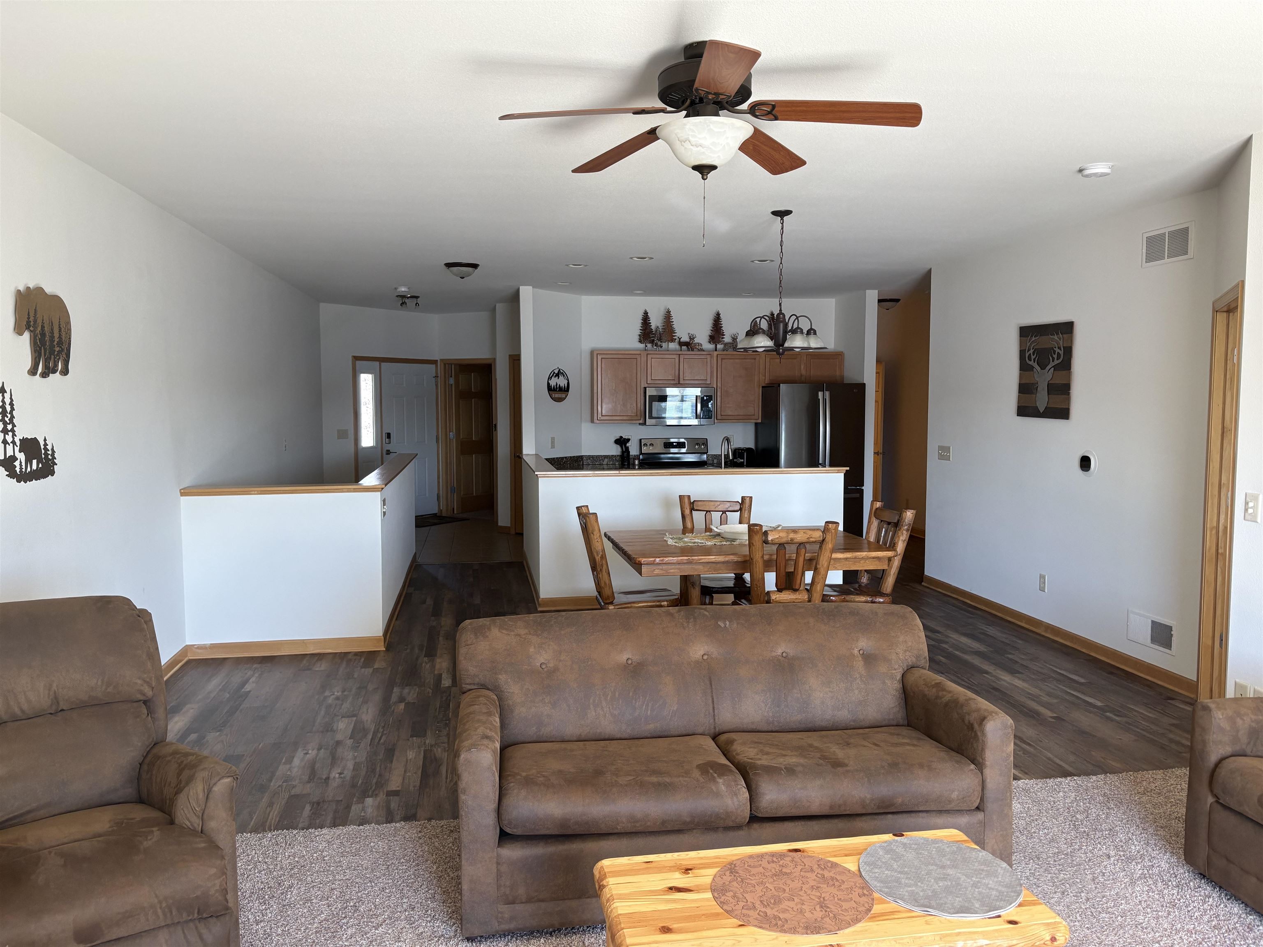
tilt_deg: -3.6
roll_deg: +0.3
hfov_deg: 67.3
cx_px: 632
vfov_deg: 53.1
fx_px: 949
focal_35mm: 26
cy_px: 474
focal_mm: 5.96
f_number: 1.6
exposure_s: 1/95
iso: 125
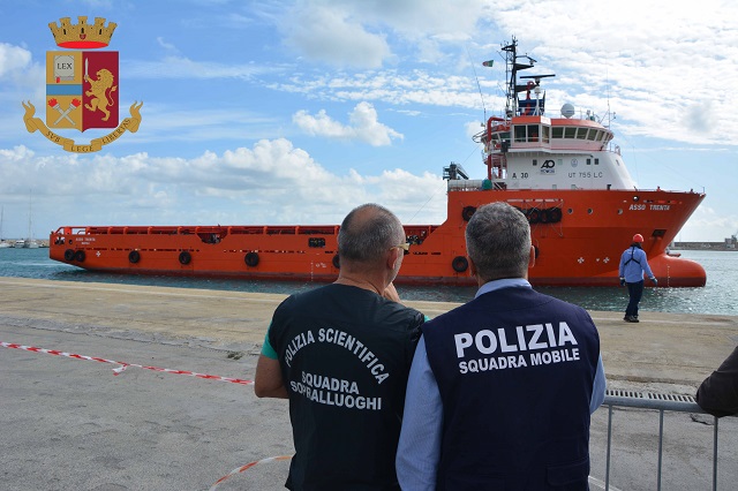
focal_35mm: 27
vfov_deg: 47.9
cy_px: 246
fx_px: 553
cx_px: 369
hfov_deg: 67.4
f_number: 9
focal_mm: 18
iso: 100
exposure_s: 1/320
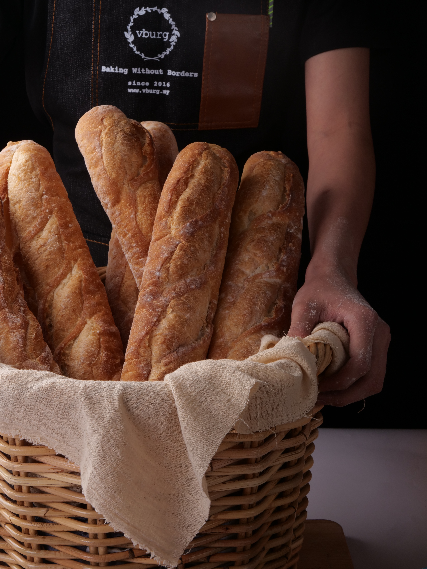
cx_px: 214
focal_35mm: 84
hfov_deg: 17.6
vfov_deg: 23.3
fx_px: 1382
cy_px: 284
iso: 200
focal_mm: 42
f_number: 11
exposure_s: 1/20
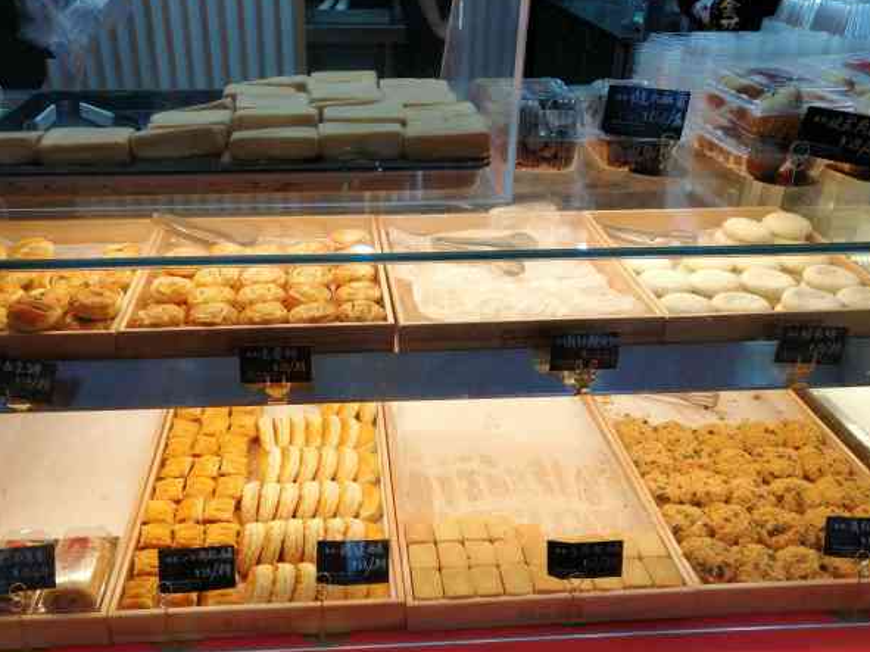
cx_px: 371
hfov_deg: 56.6
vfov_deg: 44.1
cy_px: 345
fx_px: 804
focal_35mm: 32
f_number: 1.8
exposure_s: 1/60.2
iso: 50
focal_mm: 3.88
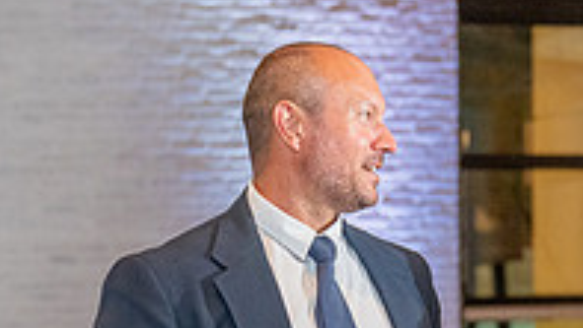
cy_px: 483
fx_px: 2428
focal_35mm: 157
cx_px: 423
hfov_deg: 13.7
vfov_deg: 7.6
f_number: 3.2
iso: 2000
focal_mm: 51
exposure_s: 1/200
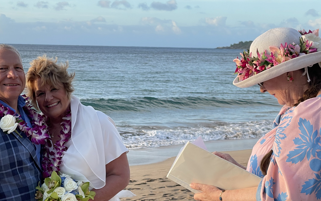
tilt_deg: -4.6
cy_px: 102
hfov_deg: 27.8
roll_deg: -0.5
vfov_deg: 17.6
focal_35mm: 74
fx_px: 647
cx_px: 135
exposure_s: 1/252
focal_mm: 6
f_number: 2
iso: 25
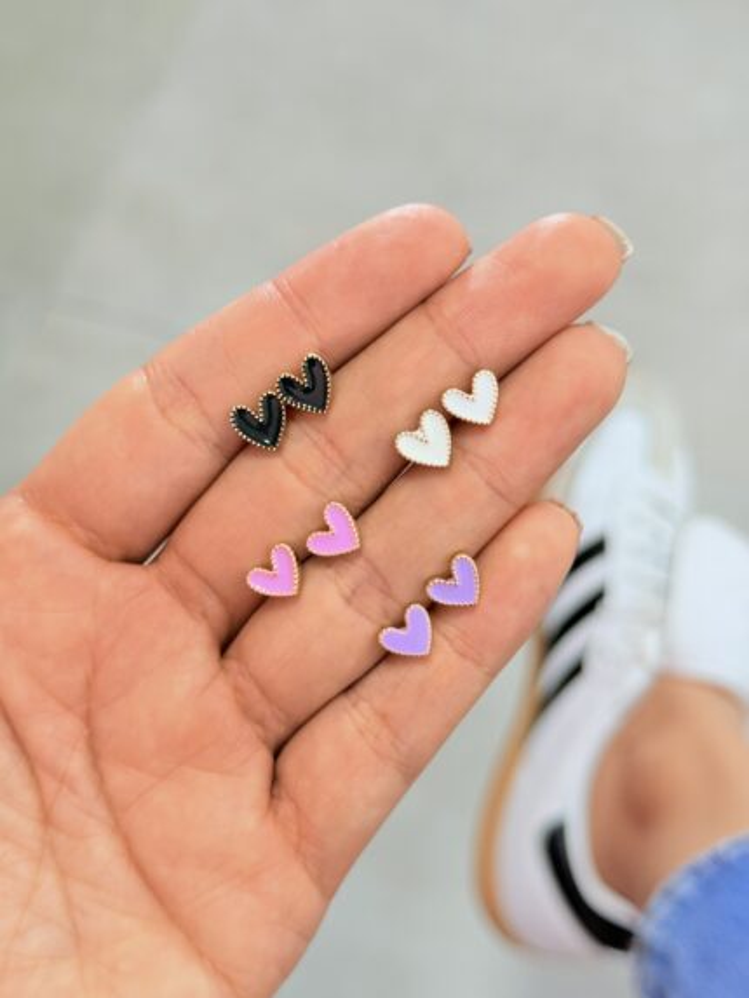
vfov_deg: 39.6
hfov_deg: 30.3
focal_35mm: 48
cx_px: 374
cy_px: 499
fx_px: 1384
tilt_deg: -59.4
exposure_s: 1/60
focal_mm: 6.76
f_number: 1.78
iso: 125
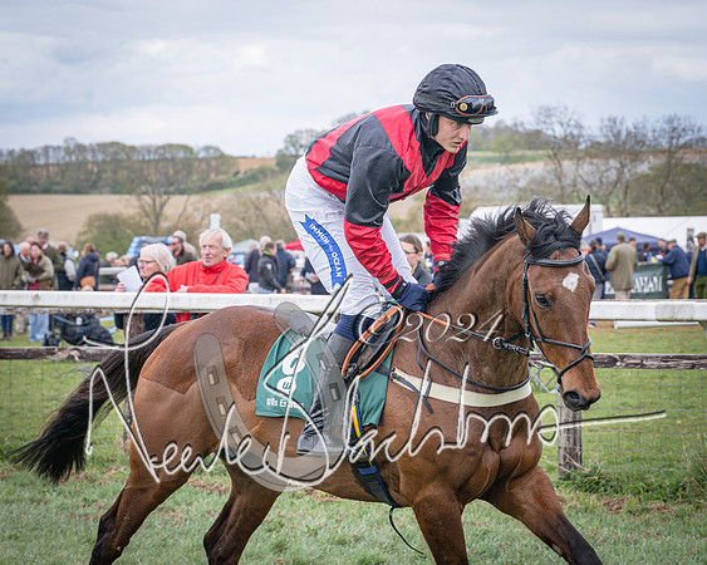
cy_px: 244
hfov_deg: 14.3
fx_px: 2811
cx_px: 460
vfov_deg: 11.5
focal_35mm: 134
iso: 400
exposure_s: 1/1000
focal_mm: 70
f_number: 5
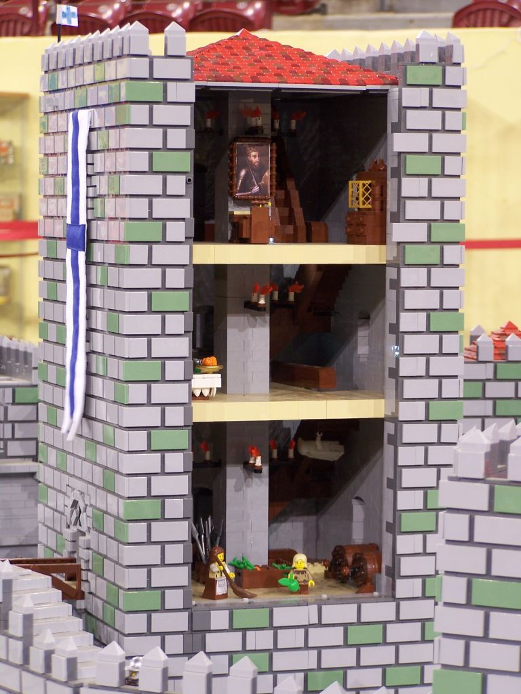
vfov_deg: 16.8
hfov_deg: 12.7
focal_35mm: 117
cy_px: 347
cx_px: 260
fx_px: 2348
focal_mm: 19.4
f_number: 3.2
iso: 80
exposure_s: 1/4
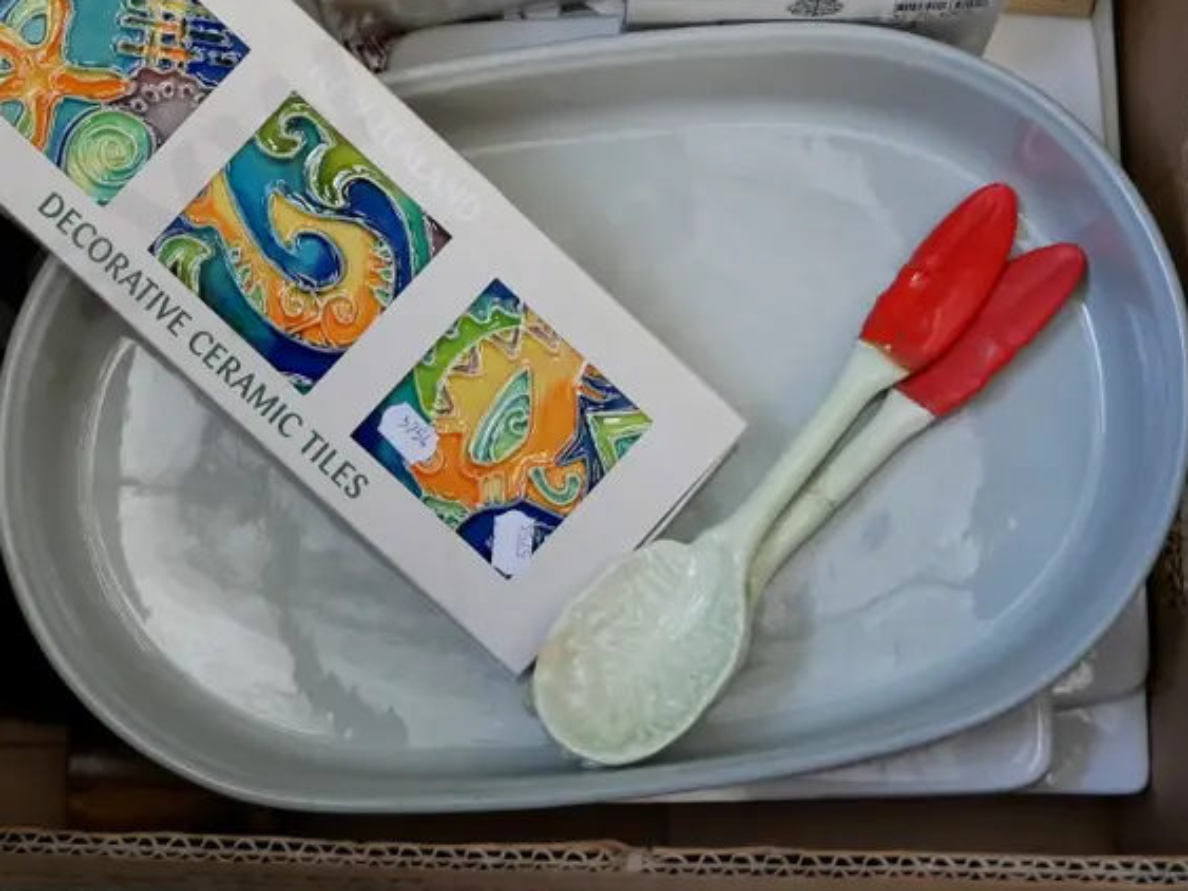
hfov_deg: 21.4
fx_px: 3122
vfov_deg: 16.0
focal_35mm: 91
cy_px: 95
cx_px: 336
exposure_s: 1/60
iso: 640
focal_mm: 25
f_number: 4.5
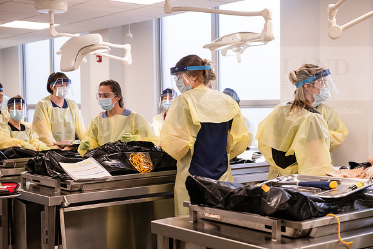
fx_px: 622
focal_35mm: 60
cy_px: 124
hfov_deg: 33.4
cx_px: 186
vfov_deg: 22.6
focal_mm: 60
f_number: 5
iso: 1250
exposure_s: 1/250
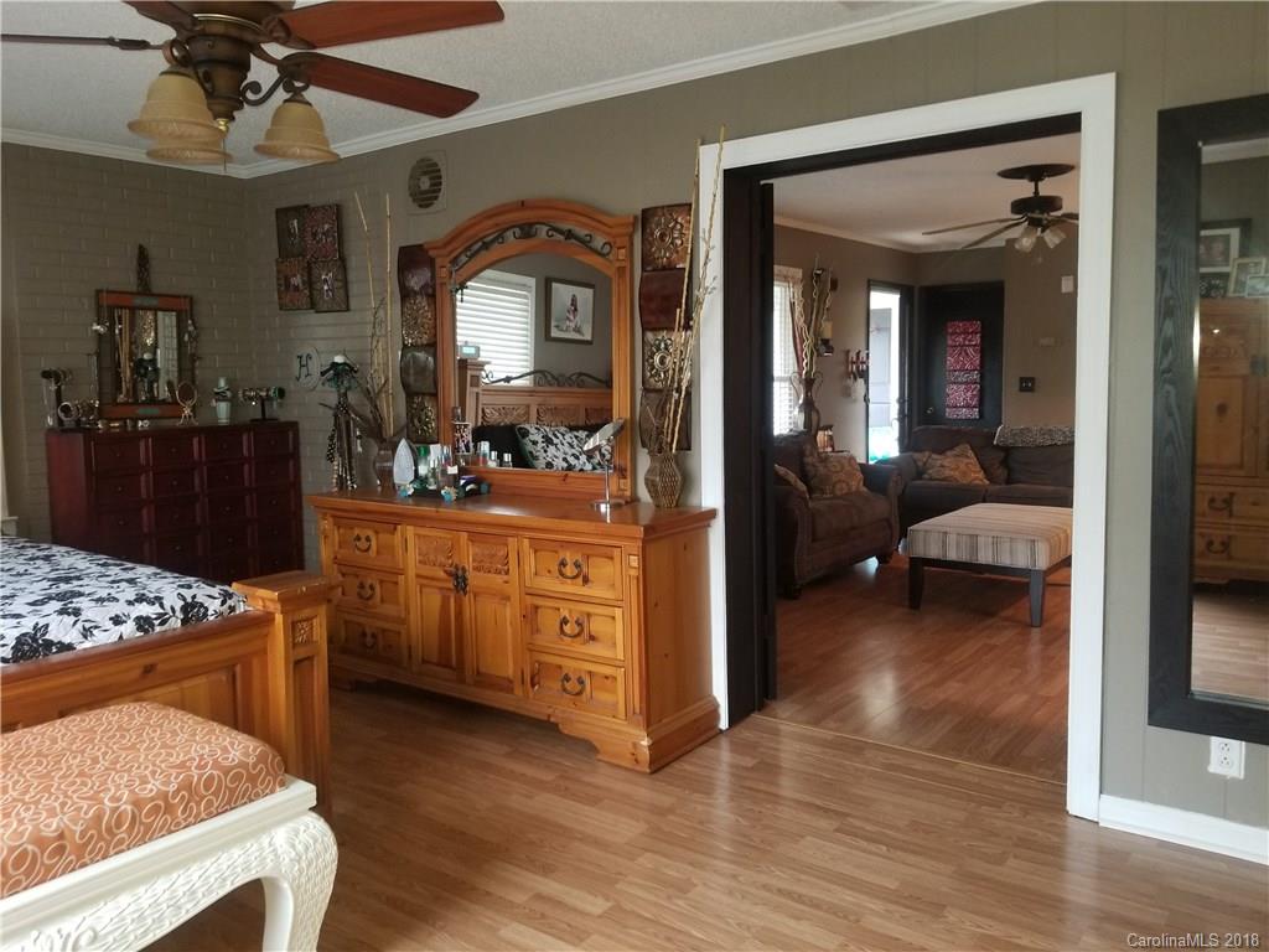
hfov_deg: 67.3
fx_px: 953
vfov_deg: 53.1
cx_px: 634
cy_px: 476
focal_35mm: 26
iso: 160
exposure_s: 1/10
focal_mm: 4.25
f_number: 1.7
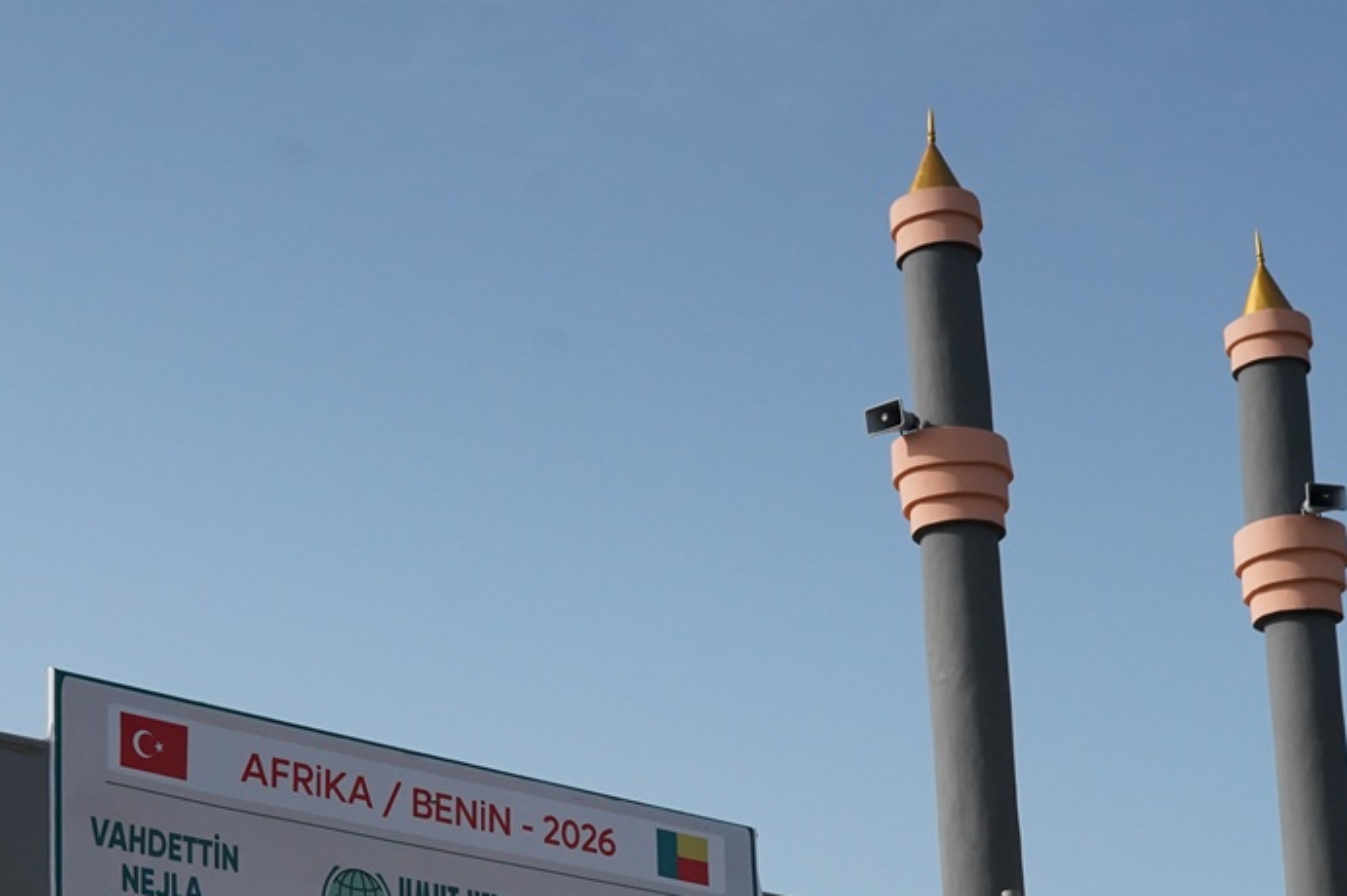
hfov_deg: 23.9
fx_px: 3179
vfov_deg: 15.9
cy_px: 814
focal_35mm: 85
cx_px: 667
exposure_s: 1/8000
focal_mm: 43
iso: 1600
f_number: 6.3
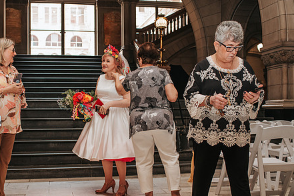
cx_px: 116
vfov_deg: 29.2
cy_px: 115
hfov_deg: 42.5
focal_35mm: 46
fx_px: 376
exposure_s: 1/160
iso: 1000
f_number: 4
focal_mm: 35
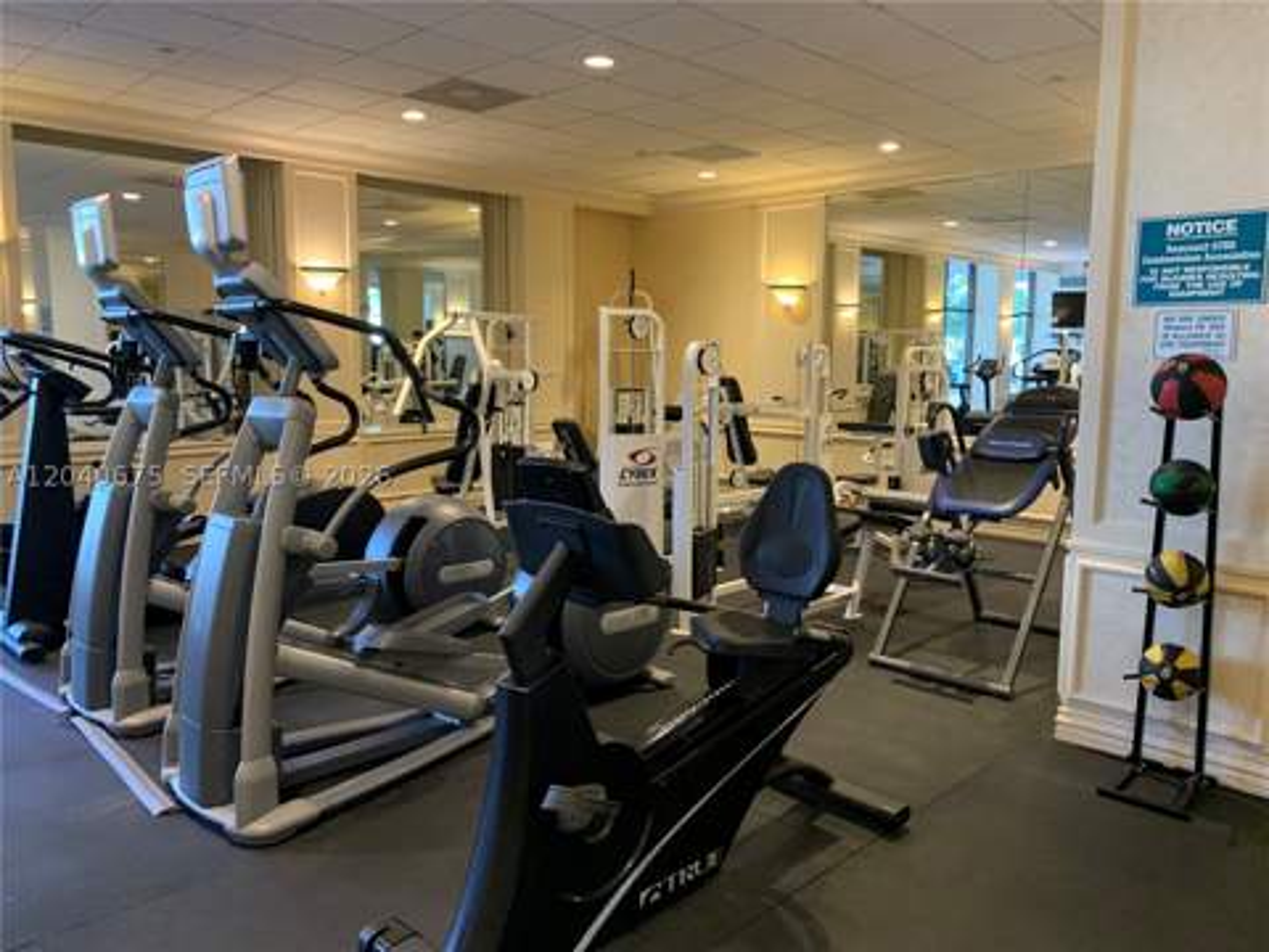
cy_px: 476
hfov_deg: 67.3
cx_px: 634
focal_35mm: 26
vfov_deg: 53.1
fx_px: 953
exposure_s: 1/60
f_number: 1.8
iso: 320
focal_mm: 4.25
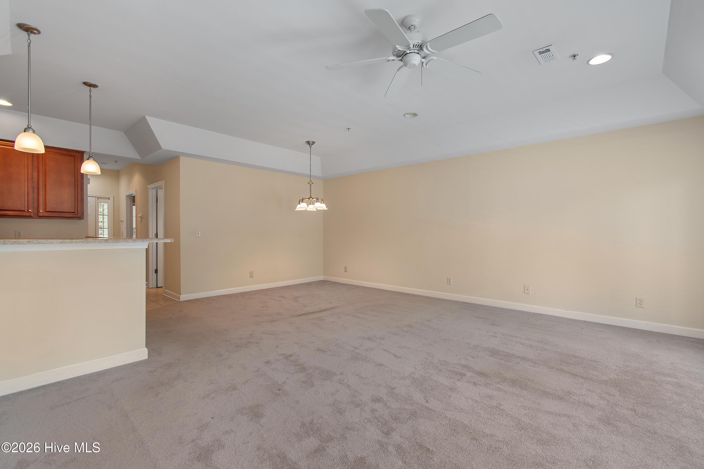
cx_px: 352
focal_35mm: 15
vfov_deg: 77.3
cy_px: 234
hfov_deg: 100.4
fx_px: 293
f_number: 8
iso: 100
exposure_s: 1/6
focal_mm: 10
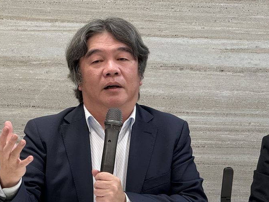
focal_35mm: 147
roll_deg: +0.2
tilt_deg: +3.9
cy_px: 73
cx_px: 106
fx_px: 1143
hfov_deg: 13.4
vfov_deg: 10.1
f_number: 2.8
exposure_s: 1/60
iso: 160
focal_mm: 9
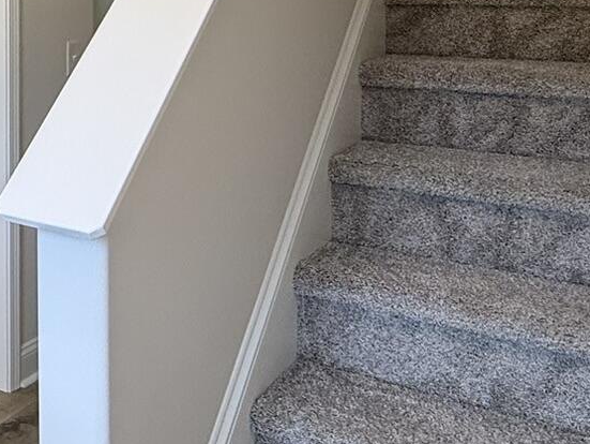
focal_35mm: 52
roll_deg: +0.3
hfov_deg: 31.6
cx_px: -92
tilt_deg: -0.9
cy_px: 2
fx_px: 887
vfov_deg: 26.6
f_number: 2.2
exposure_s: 1/120
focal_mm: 2.22
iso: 125
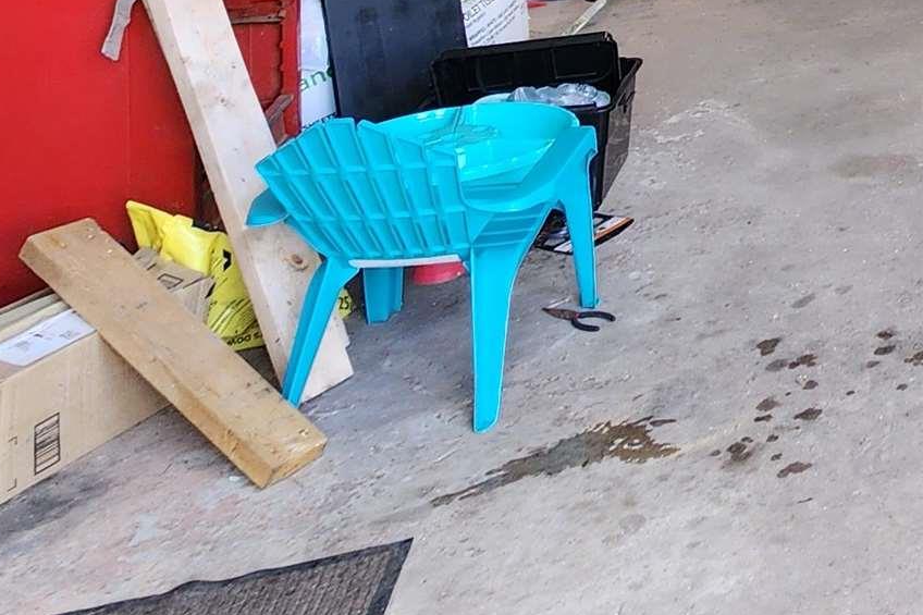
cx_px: 1376
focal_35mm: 49
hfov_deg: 27.8
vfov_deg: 21.4
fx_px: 1256
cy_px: -393
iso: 64
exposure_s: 1/60
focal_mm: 2.2
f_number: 2.2
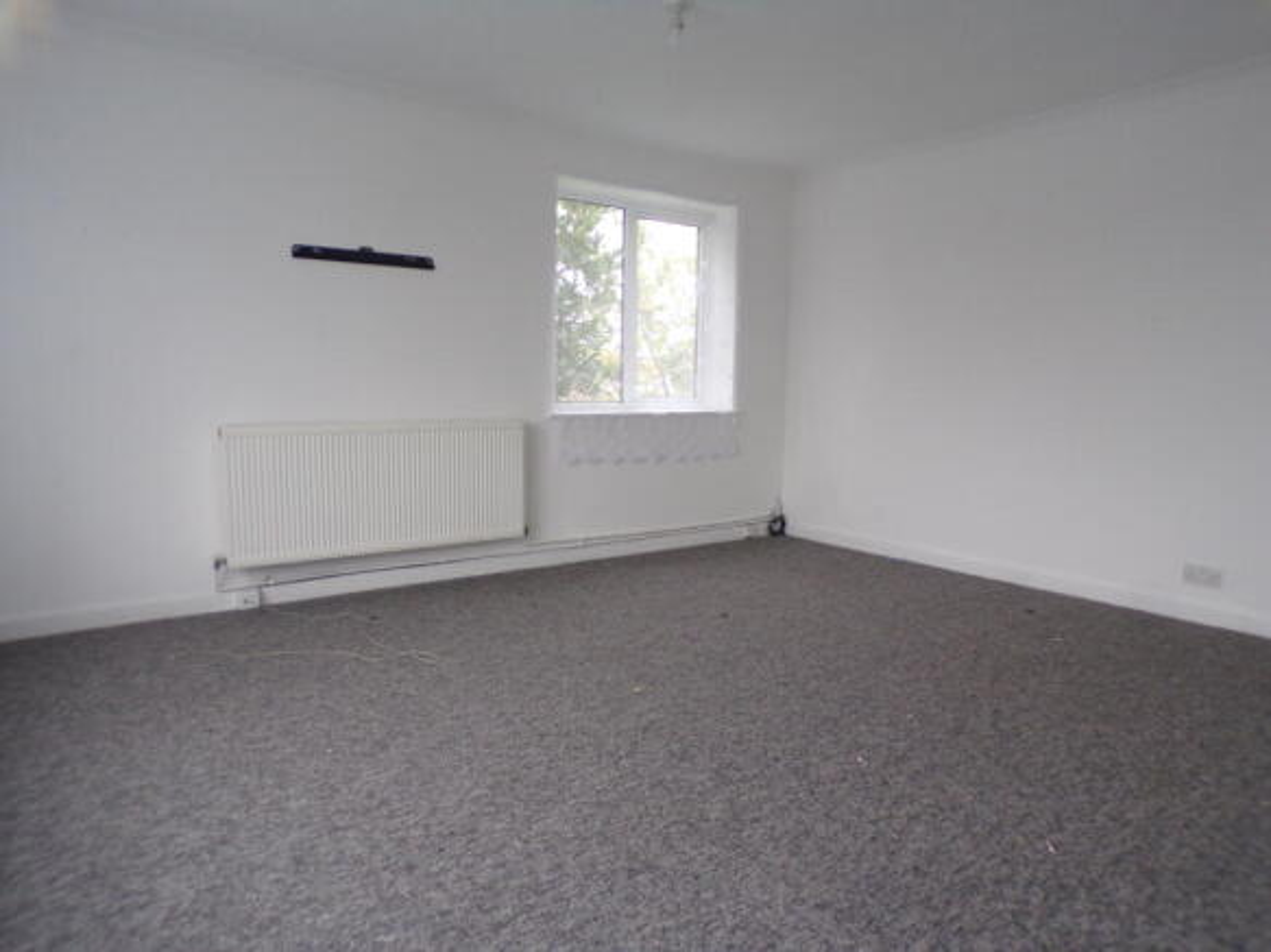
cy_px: 476
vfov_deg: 56.8
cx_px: 636
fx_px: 881
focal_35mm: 24
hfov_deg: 71.6
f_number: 3
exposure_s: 1/34
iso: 162
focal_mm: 4.3
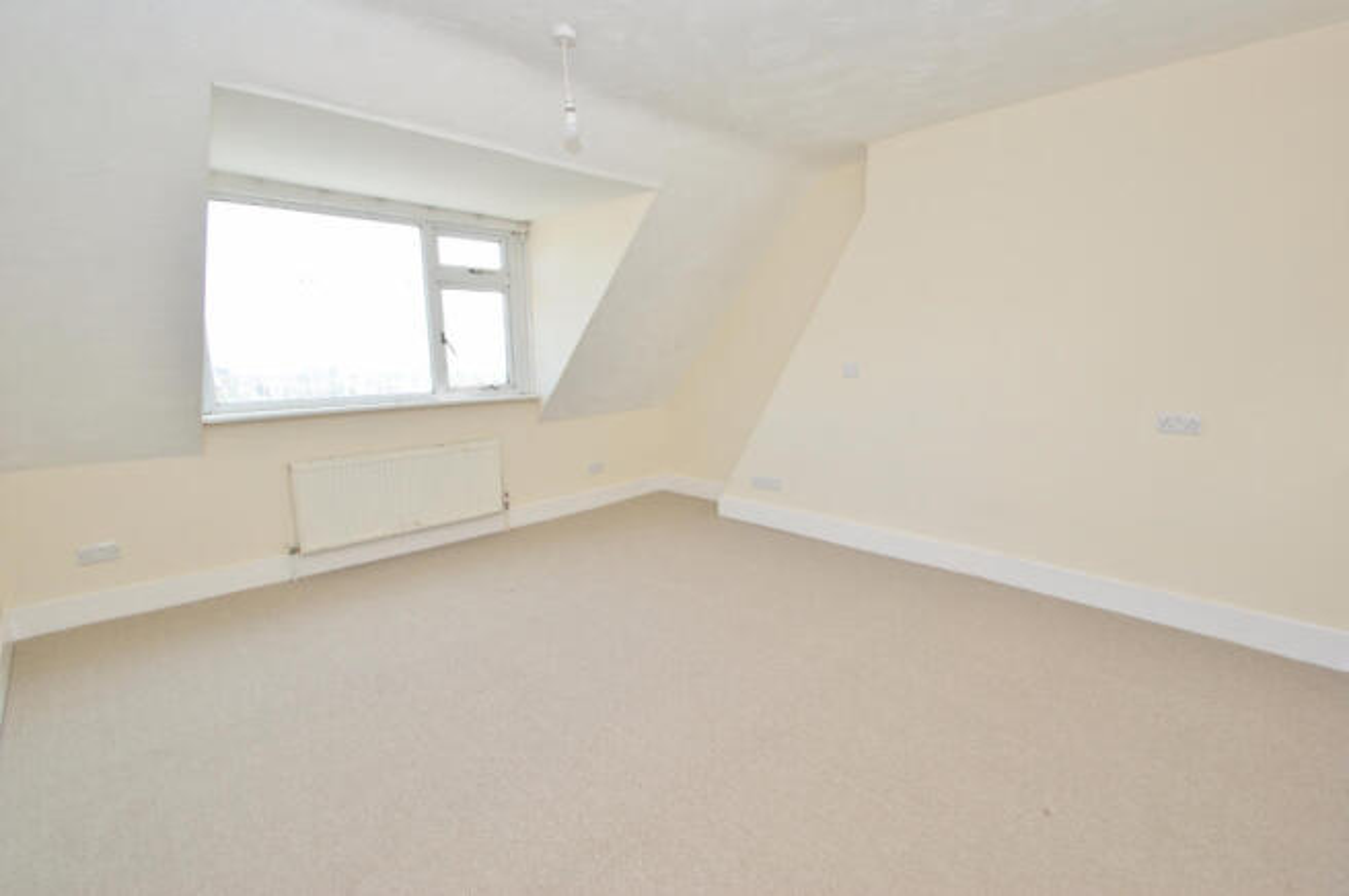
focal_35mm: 15
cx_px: 674
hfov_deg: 100.4
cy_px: 448
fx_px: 562
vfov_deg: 77.2
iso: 100
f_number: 5.6
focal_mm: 10
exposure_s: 1/50
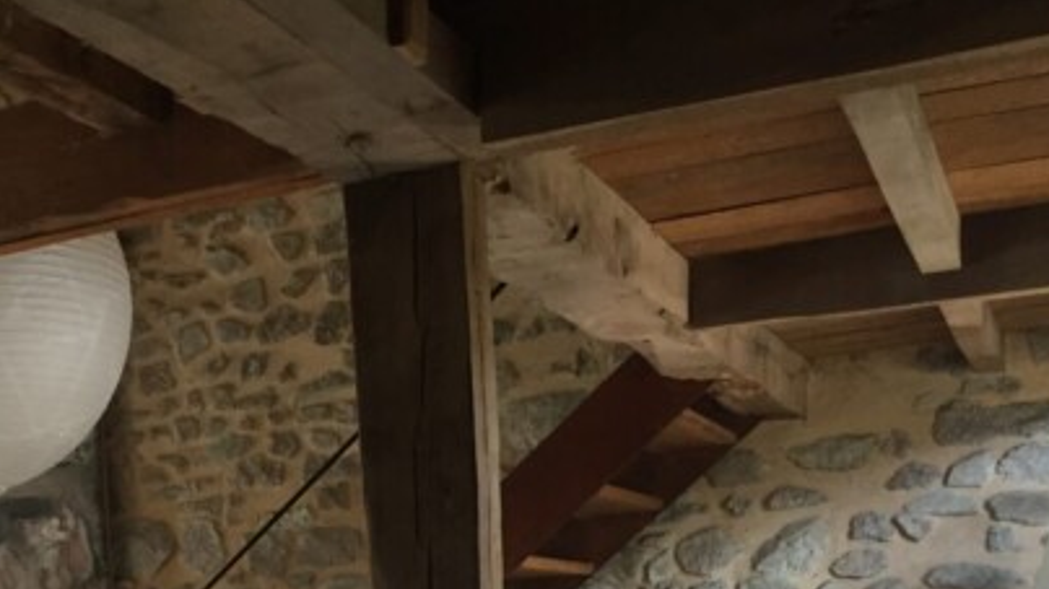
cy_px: 737
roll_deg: +2.8
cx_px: 80
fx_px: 1668
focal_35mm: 60
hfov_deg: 32.9
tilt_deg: -2.6
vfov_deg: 18.8
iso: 160
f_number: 2.2
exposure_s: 1/33
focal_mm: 4.15
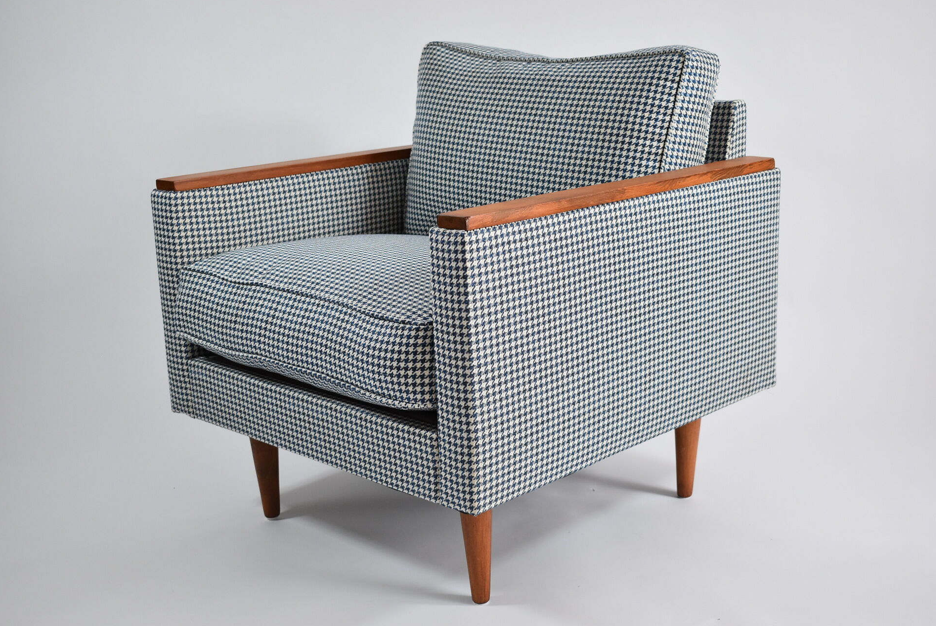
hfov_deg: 41.9
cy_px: 324
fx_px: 1223
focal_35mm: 47
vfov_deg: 28.7
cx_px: 487
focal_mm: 30
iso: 800
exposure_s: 1/125
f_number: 4.5
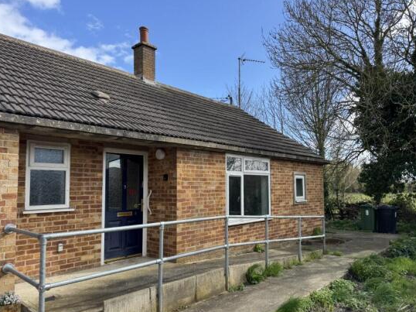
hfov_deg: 67.3
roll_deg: +1.2
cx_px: 218
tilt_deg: +2.6
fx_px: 312
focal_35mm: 26
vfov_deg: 53.0
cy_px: 167
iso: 80
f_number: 1.78
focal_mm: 6.76
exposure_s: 1/2252
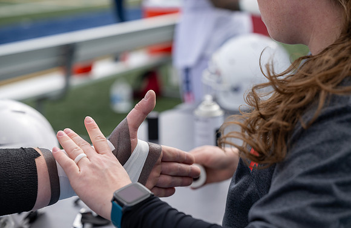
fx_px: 683
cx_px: 176
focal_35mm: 71
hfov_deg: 28.8
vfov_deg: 19.0
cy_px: 111
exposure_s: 1/1250
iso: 250
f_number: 4
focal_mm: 70
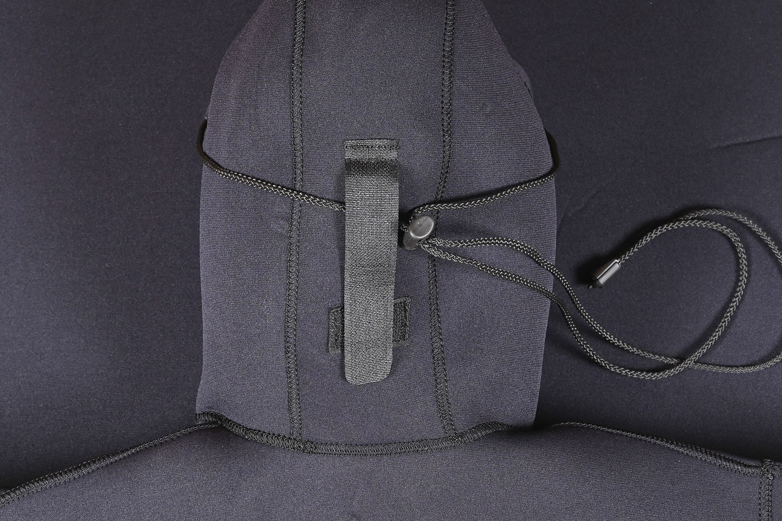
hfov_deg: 24.8
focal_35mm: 82
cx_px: 376
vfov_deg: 16.6
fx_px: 1781
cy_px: 222
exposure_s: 1/30
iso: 400
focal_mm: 65
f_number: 11
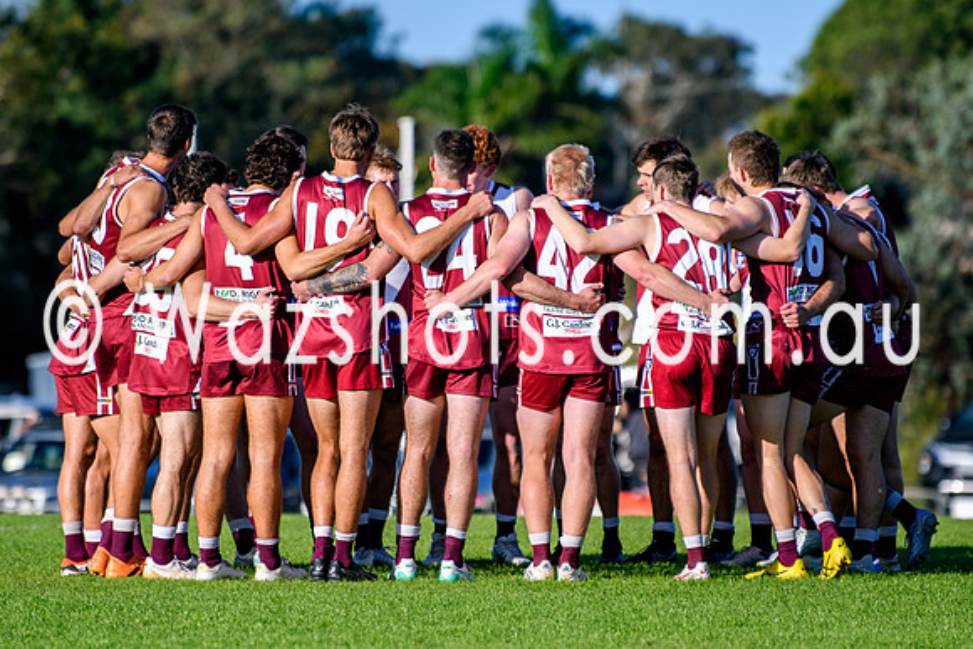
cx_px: 445
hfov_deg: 5.2
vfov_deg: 3.5
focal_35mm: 395
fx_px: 10686
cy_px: 372
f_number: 3.2
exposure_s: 1/1600
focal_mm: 200
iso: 100
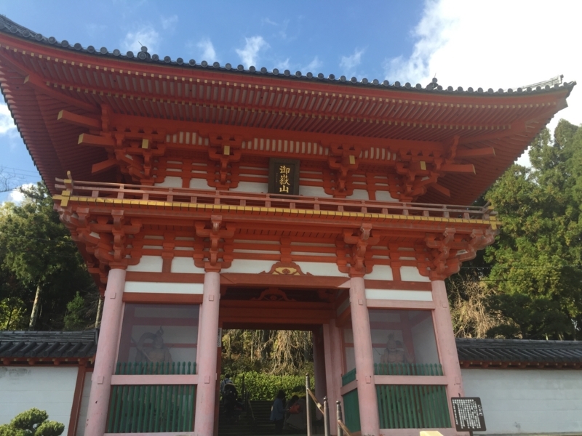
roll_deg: +0.3
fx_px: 488
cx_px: 291
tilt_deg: +25.6
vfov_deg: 48.2
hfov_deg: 61.7
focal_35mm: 29
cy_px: 218
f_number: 2.2
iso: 32
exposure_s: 1/746
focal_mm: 4.15
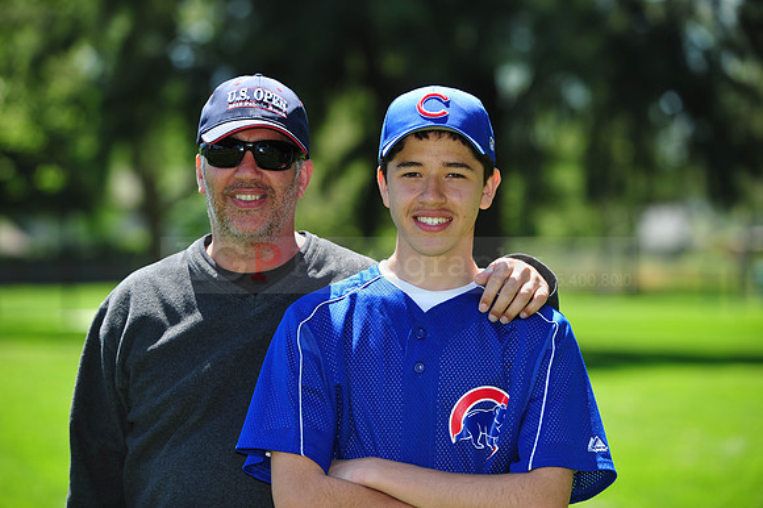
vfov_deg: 8.3
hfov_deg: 12.5
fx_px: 3495
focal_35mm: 165
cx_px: 382
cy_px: 254
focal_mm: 165
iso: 200
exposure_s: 1/640
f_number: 4.5
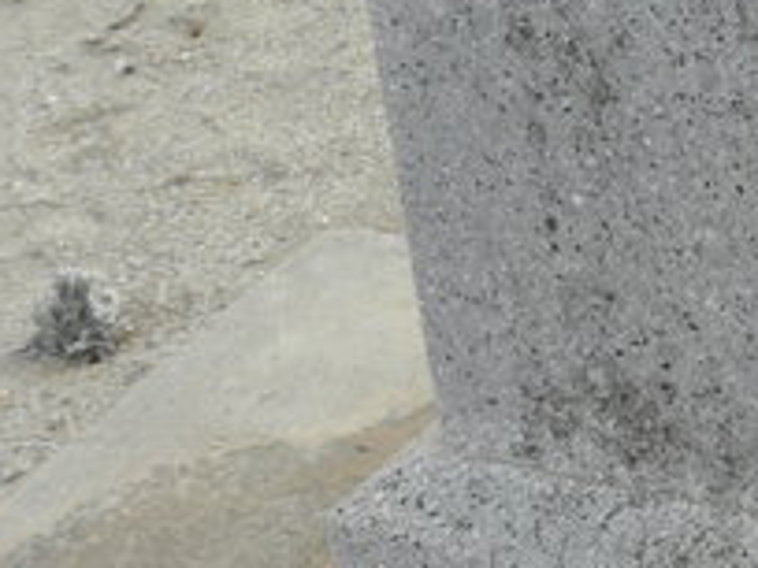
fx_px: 2234
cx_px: 1156
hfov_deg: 17.3
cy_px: -160
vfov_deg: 14.0
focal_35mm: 102
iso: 64
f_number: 5.6
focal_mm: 4.6
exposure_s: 1/80
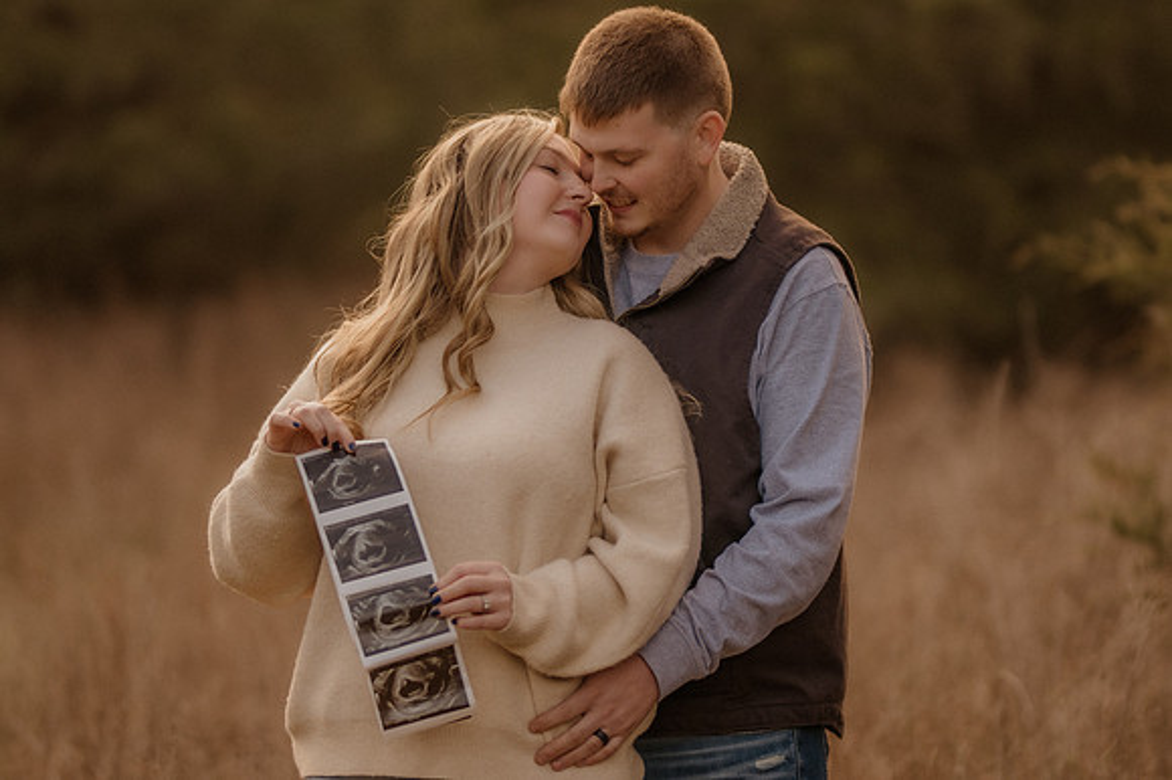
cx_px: 586
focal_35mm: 127
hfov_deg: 16.1
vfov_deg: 10.8
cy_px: 390
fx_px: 4132
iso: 320
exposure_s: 1/800
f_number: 1.4
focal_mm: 85
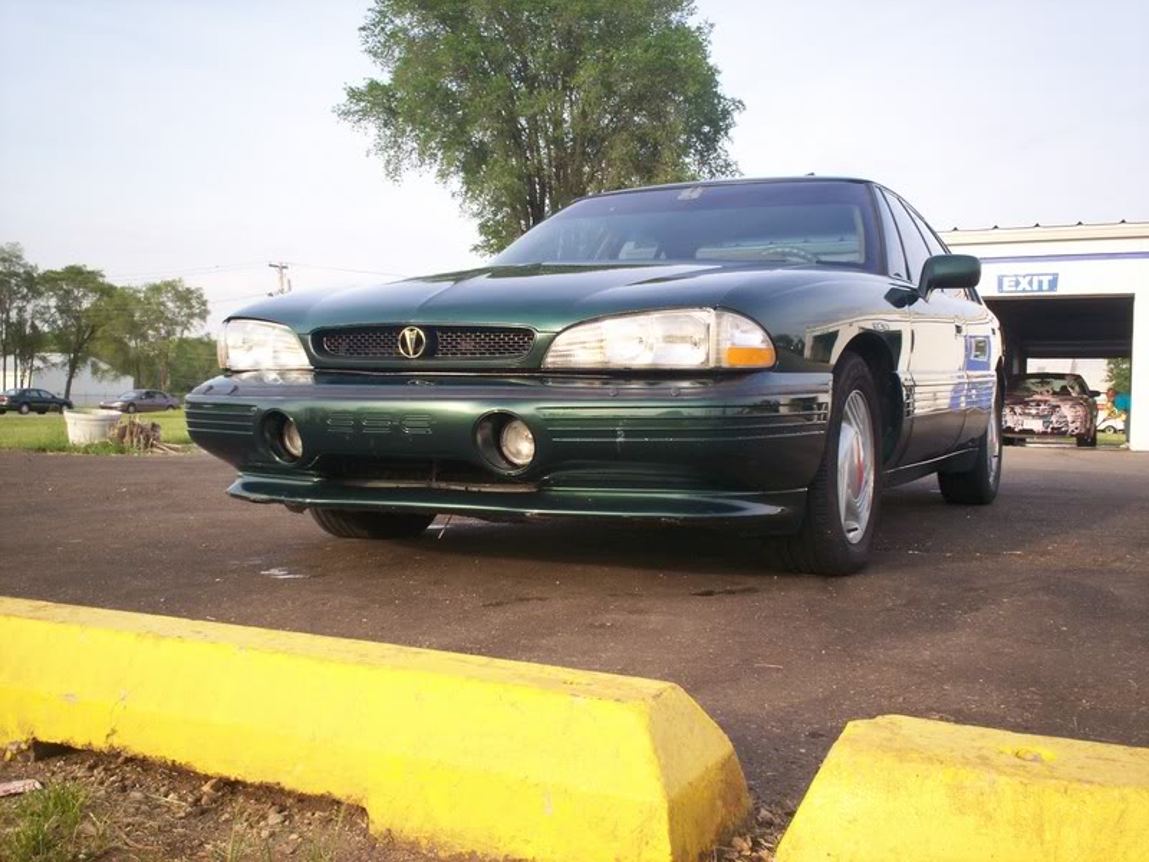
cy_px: 431
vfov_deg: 39.7
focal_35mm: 36
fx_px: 1195
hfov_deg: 51.4
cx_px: 574
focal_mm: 6
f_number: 4.5
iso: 100
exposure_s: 1/134
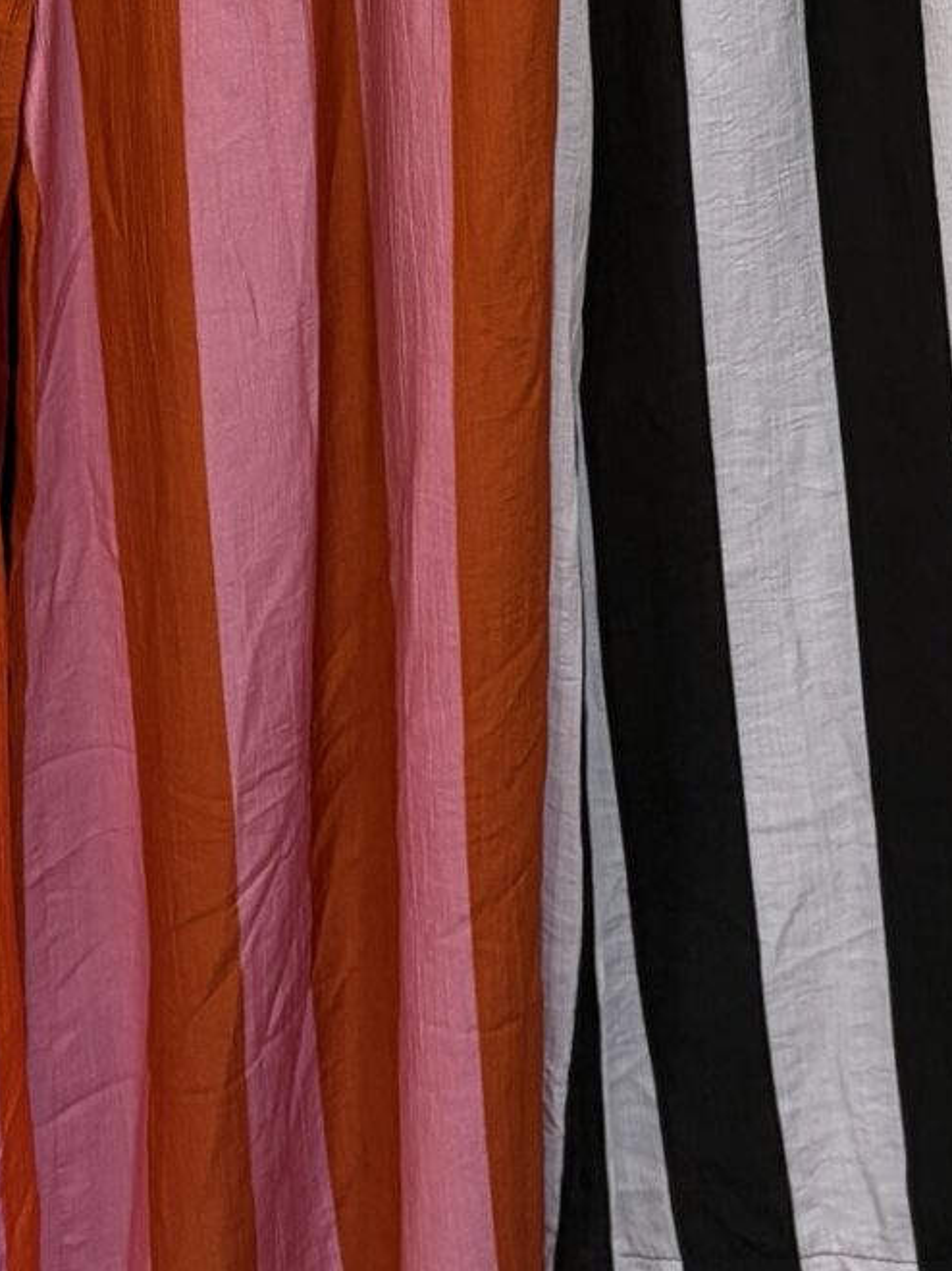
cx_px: 145
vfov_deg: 18.3
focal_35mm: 101
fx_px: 3705
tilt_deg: -15.2
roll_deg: +0.1
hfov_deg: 14.5
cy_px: -299
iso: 100
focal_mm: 5.96
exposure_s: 1/50
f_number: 1.6
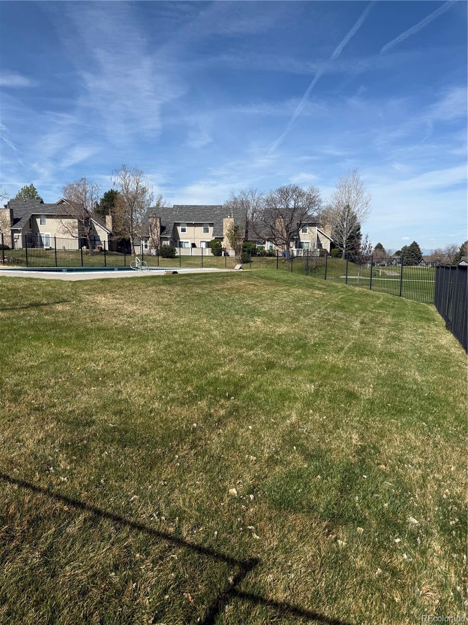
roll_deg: -0.7
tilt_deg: -6.7
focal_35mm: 24
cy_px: 312
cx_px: 234
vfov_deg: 71.6
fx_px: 433
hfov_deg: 56.8
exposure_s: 1/4975
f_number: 1.78
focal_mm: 6.76
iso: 80
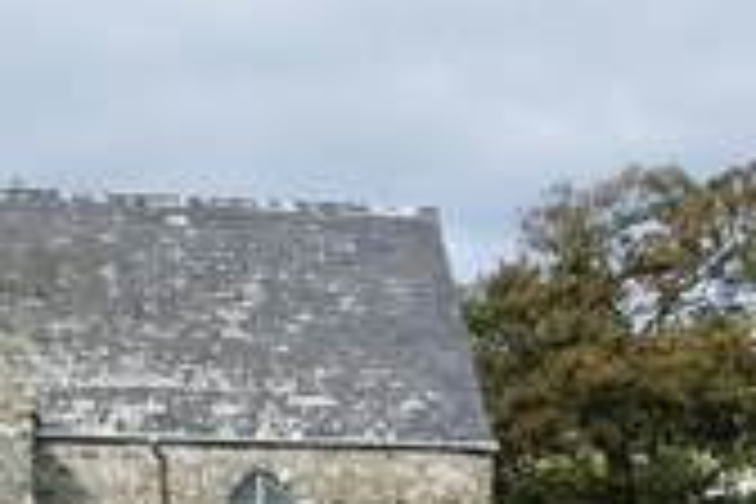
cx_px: 612
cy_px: 738
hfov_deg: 16.1
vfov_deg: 10.5
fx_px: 2646
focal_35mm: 126
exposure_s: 1/200
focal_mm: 22
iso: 200
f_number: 10
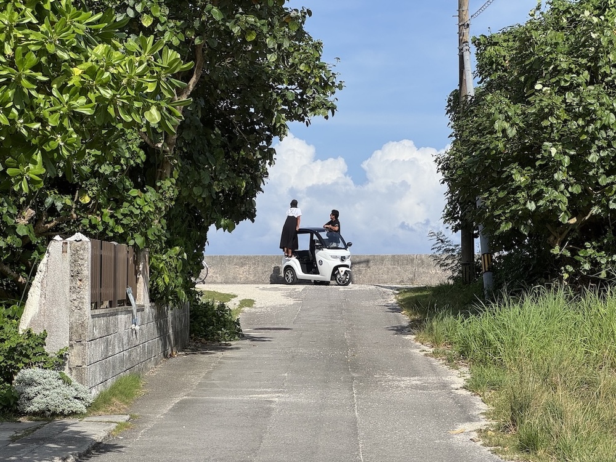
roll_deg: -0.1
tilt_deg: +2.4
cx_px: 308
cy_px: 231
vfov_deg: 19.1
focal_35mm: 77
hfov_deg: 25.3
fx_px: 1370
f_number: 2.8
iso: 32
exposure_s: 1/1410
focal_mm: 9
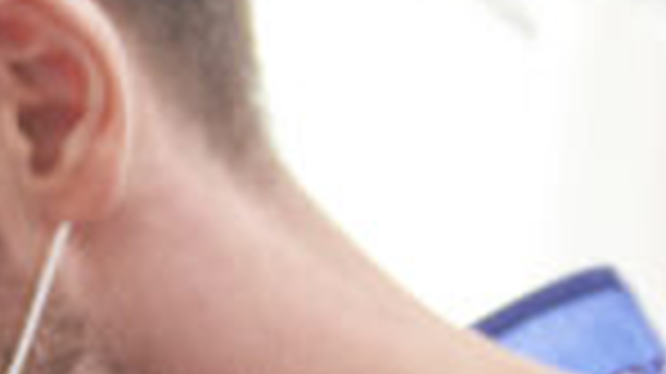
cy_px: 786
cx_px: -522
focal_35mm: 305
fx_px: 5382
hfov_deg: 6.9
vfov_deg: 3.9
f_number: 2.8
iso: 200
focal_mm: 42
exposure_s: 1/100
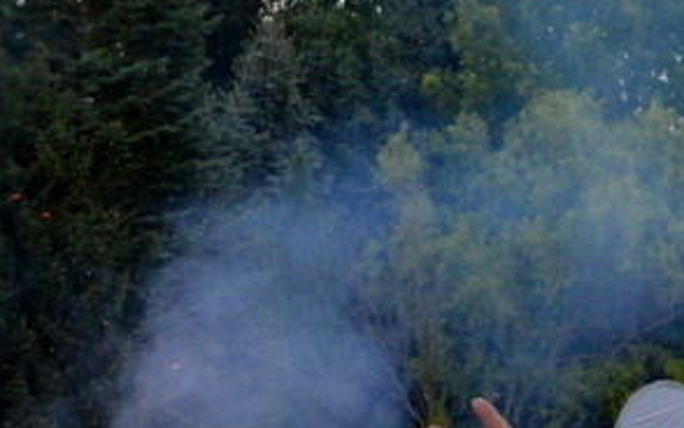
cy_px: 861
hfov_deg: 10.1
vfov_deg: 6.1
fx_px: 3879
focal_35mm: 208
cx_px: 537
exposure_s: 1/125
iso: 360
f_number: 5.6
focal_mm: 20
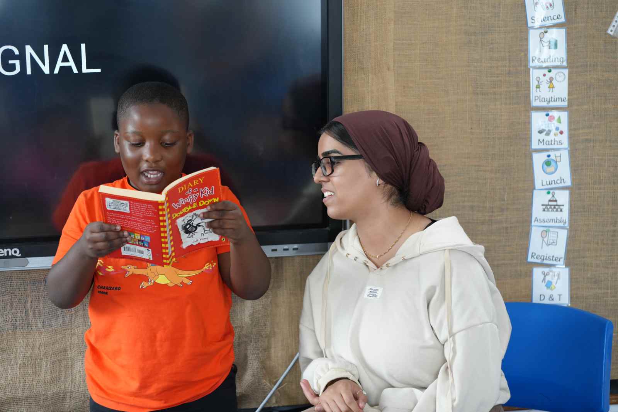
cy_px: 206
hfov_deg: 23.9
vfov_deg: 16.1
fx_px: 1459
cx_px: 309
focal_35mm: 85
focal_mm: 85
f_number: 4
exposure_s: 1/160
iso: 1250
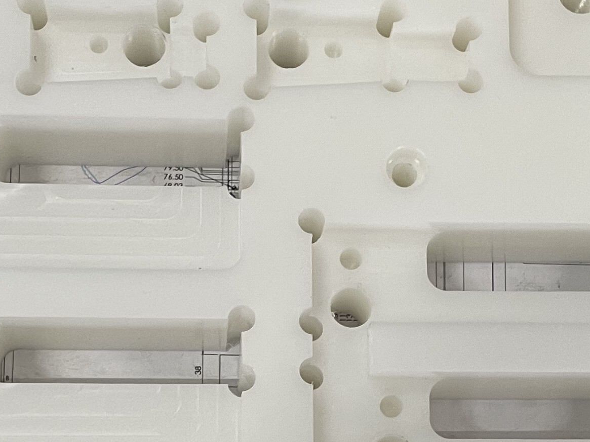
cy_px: 440
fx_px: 1534
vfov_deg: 16.1
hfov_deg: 21.8
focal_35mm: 90
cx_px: 296
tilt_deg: -80.2
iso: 80
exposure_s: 1/50
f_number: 1.6
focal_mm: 4.2
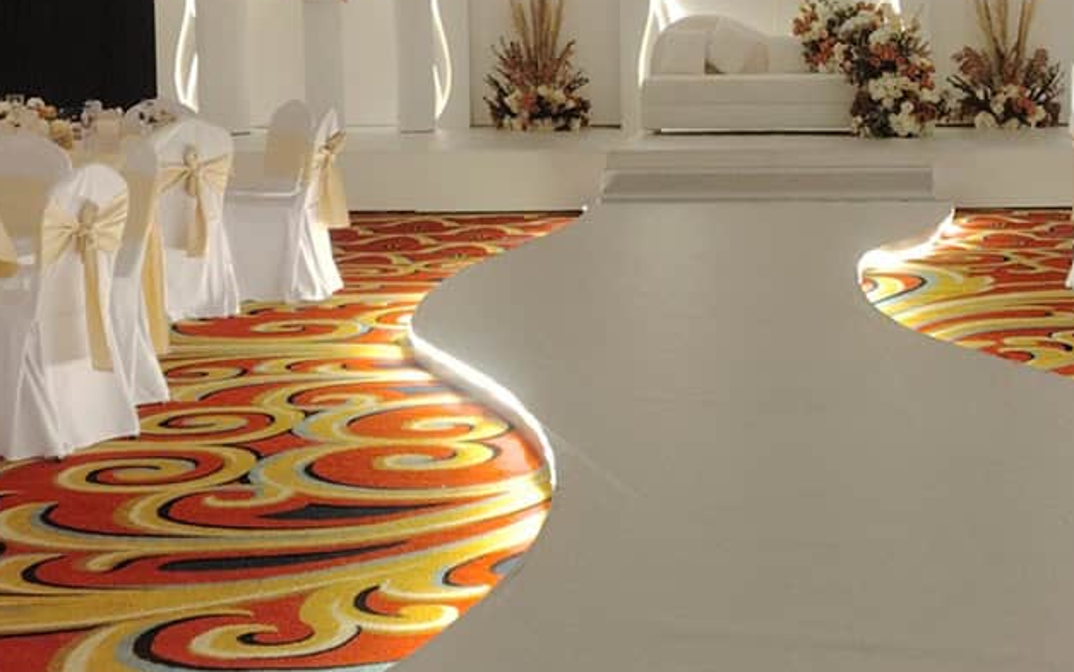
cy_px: 219
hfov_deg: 25.3
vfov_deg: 16.1
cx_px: 767
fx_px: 2371
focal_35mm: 81
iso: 509
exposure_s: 1/50
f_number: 1.8
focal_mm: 5.2
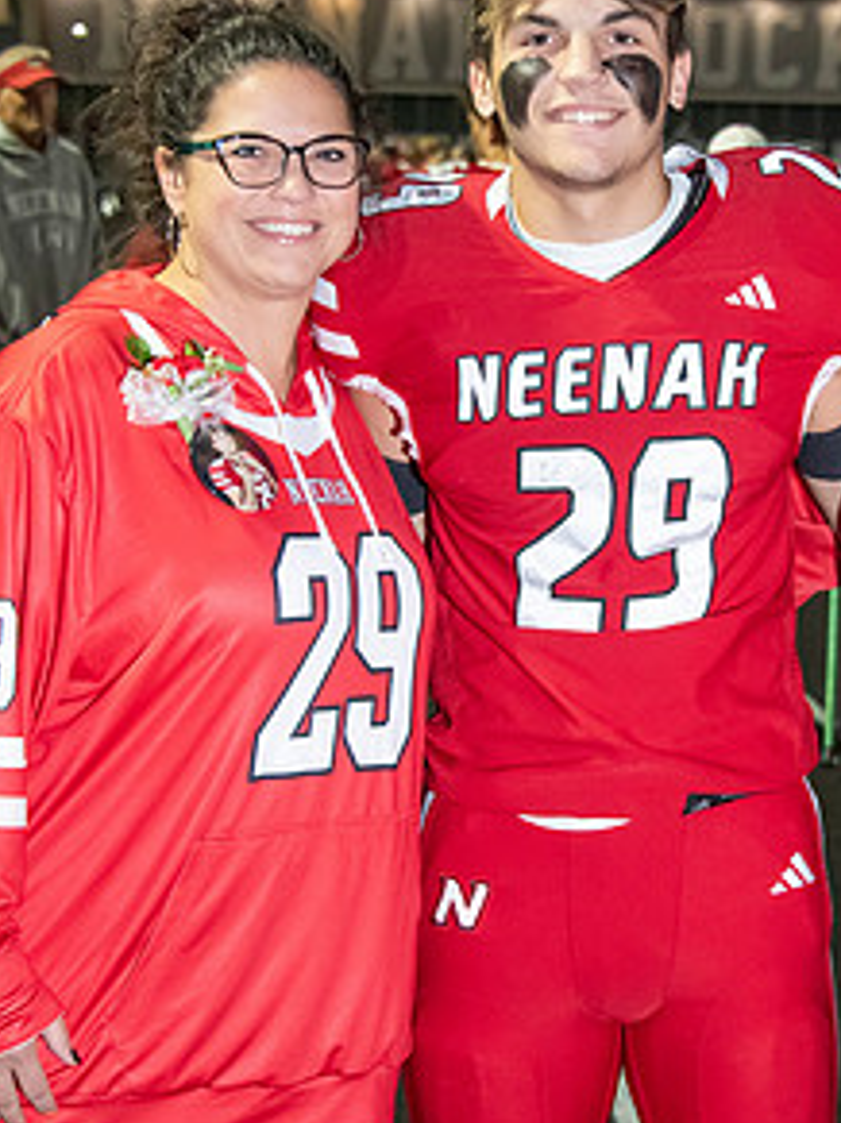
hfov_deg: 12.4
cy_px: 469
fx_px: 3858
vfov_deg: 16.5
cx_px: 652
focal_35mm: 119
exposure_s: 1/160
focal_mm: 62
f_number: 5.6
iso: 5000
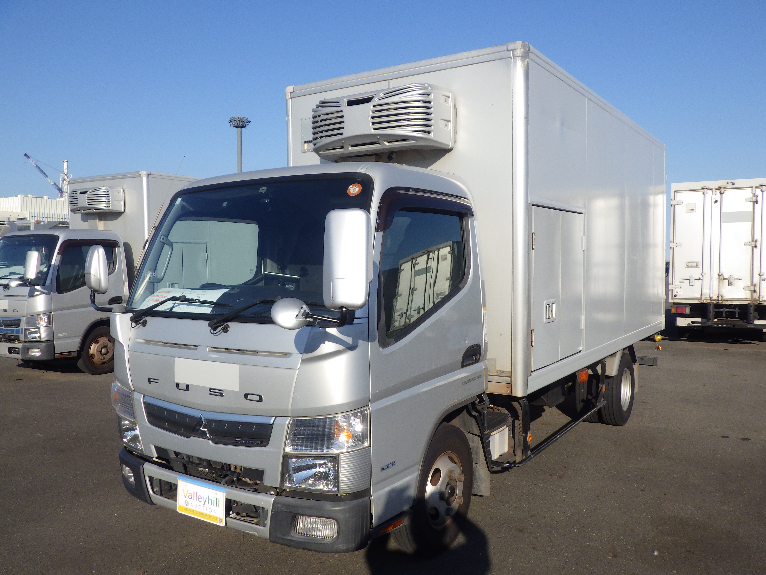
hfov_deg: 61.7
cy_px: 294
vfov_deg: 48.2
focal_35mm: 29
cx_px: 389
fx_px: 642
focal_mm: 5
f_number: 4.2
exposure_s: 1/1000
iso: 125
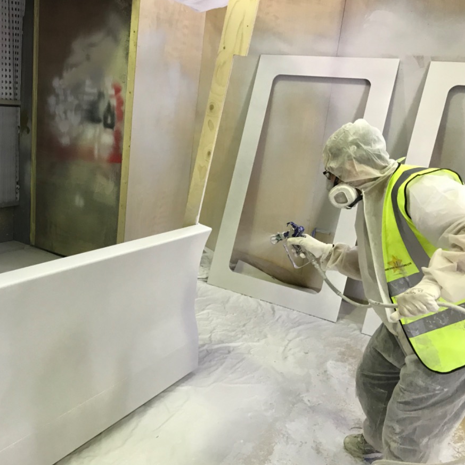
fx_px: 517
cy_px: 237
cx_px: 187
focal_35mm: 34
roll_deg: -5.3
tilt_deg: -15.0
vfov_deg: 48.4
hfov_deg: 48.2
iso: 32
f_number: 1.8
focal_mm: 3.99
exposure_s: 1/25
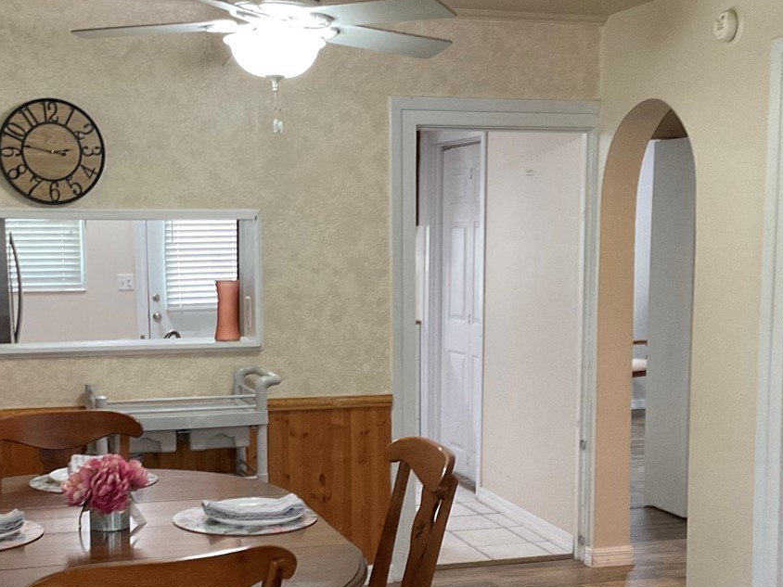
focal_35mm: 55
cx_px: 355
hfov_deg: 34.9
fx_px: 1244
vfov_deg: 26.4
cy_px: 384
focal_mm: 3
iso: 160
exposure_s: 1/60
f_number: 1.8
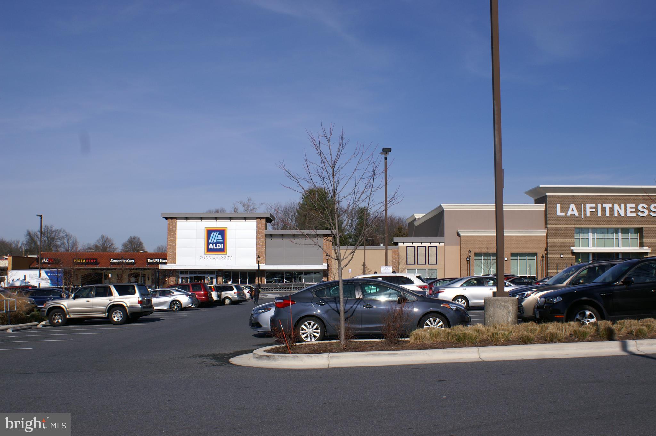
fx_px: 710
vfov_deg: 34.1
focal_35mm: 39
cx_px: 328
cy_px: 218
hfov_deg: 49.6
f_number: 9
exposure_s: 1/800
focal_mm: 26
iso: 200
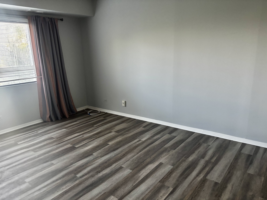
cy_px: 100
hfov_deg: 67.3
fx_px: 201
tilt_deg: -14.1
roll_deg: +1.5
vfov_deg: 53.1
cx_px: 134
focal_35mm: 26
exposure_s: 1/60
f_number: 1.6
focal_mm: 5.96
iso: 500
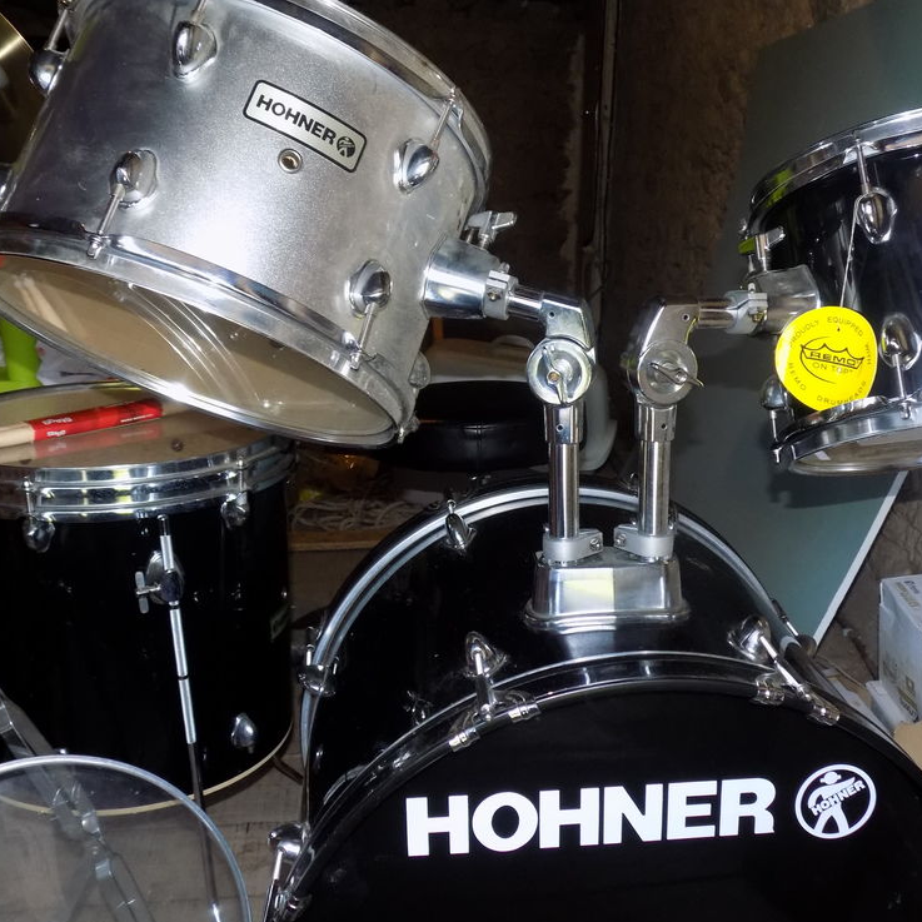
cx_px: 532
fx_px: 1085
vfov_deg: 46.0
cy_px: 459
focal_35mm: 36
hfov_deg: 45.9
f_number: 3.3
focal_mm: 5.3
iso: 200
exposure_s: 1/30
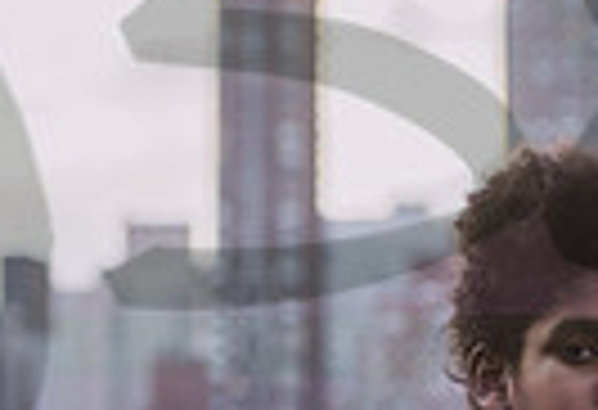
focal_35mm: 390
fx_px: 6531
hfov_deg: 5.2
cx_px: 581
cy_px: 688
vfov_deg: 3.6
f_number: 4
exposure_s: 1/250
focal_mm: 80
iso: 800
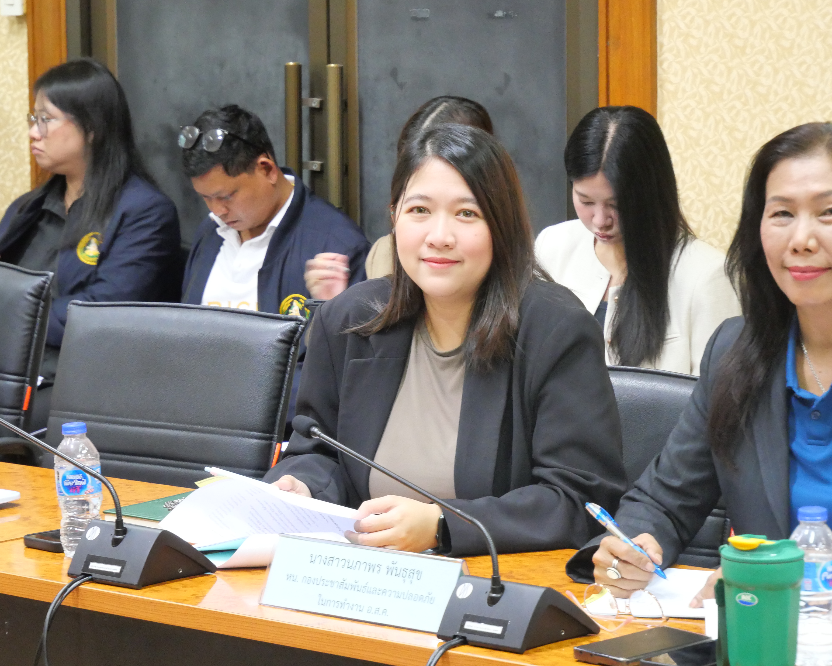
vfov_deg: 11.0
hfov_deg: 13.8
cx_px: 403
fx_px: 3447
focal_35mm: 140
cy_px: 334
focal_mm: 60
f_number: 5.6
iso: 3200
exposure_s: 1/13
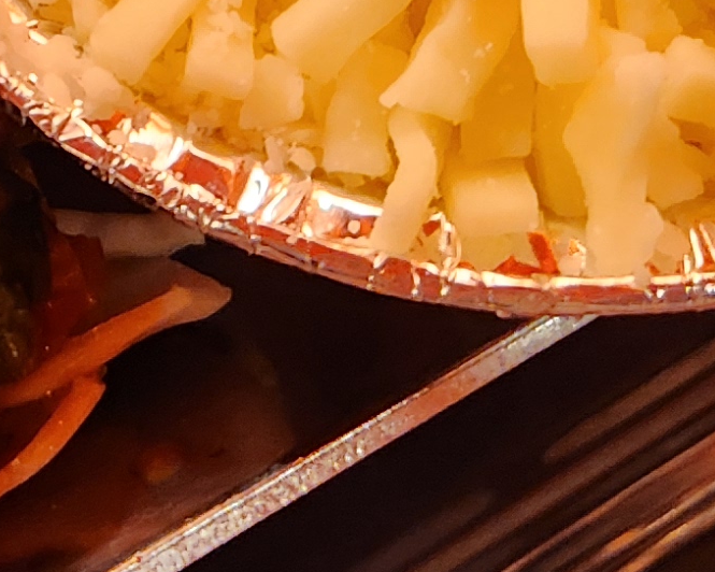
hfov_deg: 13.6
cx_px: -298
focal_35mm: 135
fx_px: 2857
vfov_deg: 10.4
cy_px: -613
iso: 200
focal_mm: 5.4
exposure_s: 1/120
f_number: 1.8
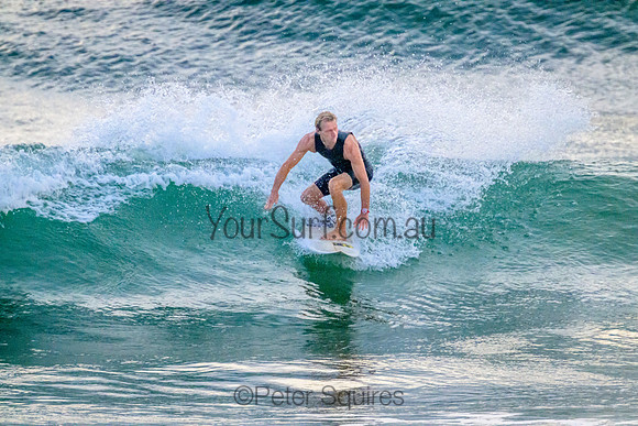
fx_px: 14180
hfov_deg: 2.6
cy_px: 213
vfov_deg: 1.7
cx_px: 319
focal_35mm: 800
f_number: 11
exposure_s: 1/2000
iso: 12800
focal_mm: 800
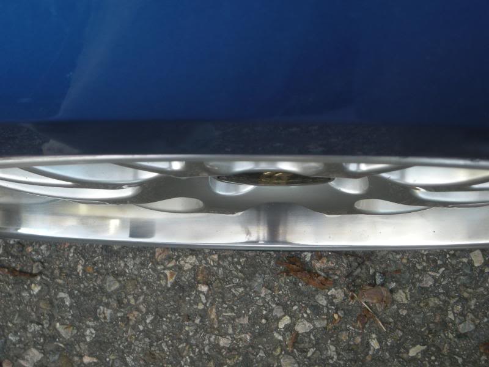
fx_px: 1483
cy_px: 184
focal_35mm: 105
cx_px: 244
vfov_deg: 14.1
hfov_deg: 18.7
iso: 63
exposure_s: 1/53.2
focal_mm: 17.1
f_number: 4.7
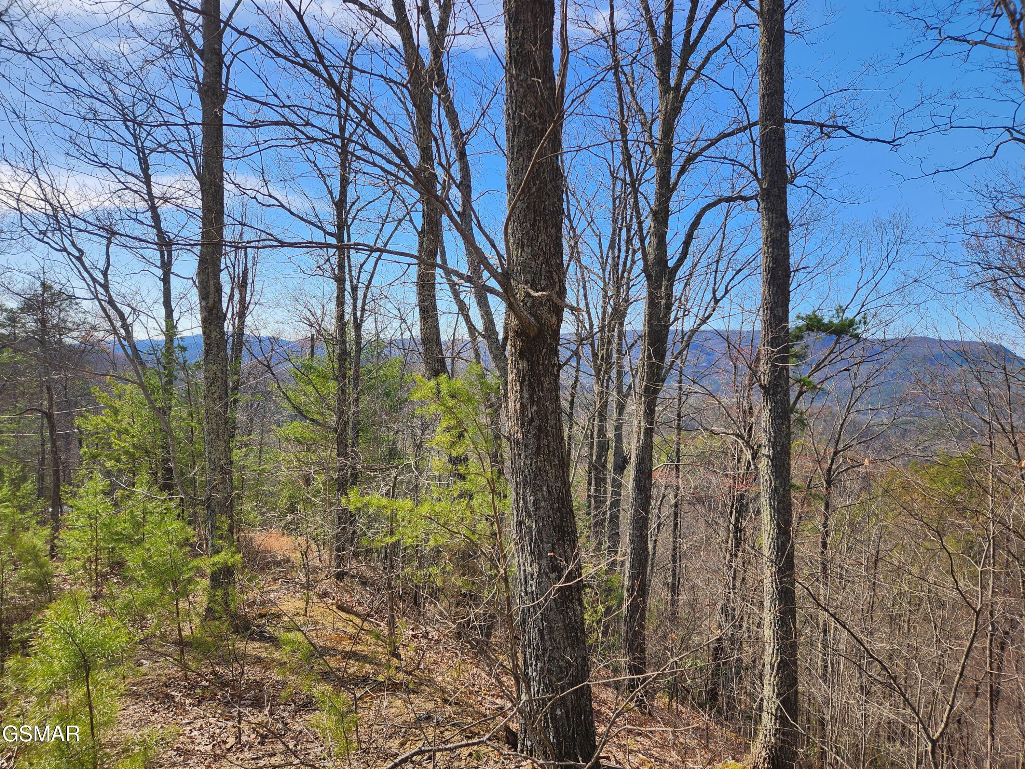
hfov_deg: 73.9
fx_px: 681
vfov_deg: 58.9
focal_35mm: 23
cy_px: 384
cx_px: 512
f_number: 1.8
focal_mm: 5.4
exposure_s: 1/1019
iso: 20
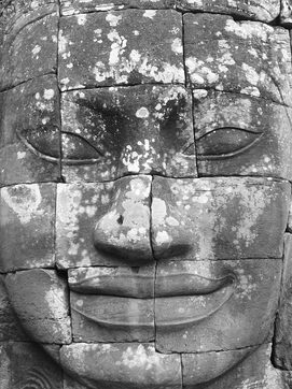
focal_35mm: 42
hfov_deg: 34.3
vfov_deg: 44.8
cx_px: 144
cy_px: 189
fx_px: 473
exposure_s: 1/30
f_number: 3.5
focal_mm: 5.3
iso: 100
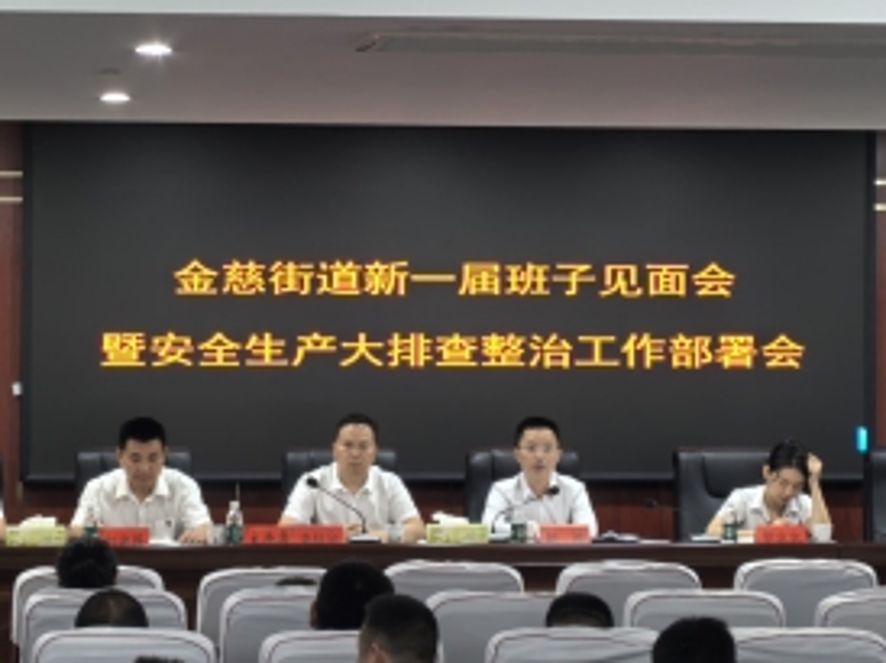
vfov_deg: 11.8
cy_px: 243
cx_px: 323
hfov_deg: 15.8
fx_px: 3197
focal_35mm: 125
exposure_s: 1/60
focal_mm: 5.75
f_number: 2
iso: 200
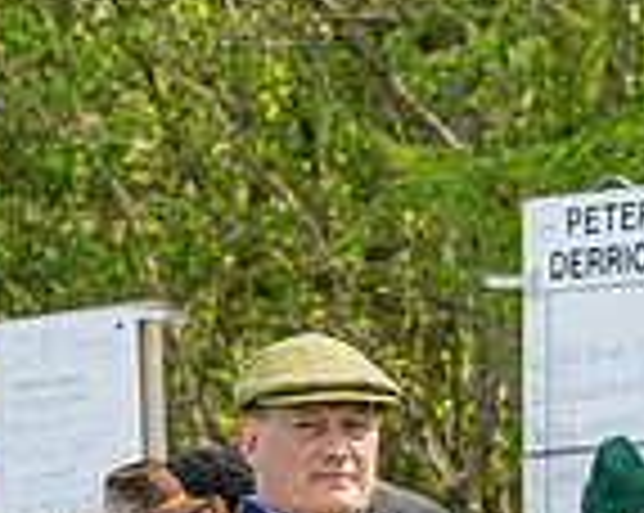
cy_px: 981
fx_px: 13971
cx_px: -69
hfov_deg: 2.6
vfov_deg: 2.1
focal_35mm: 734
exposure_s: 1/400
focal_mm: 110
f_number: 9
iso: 200
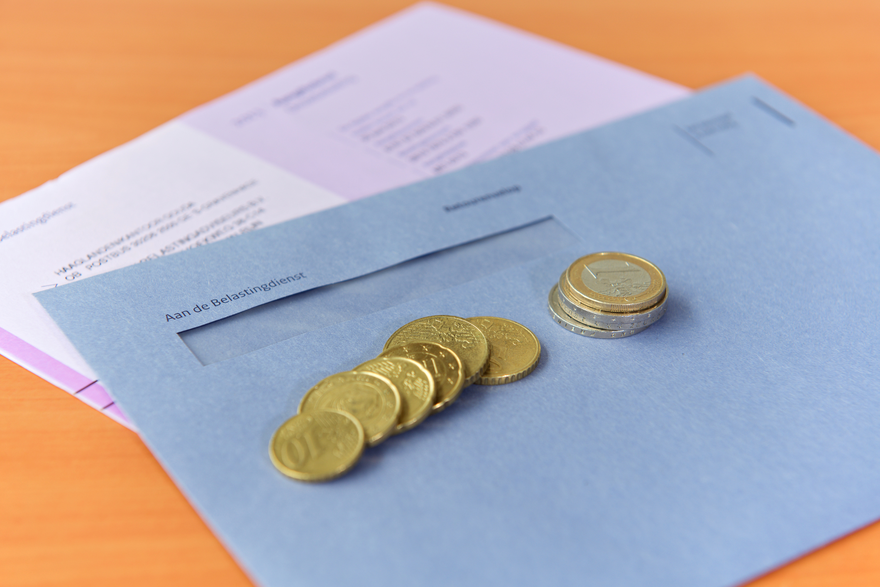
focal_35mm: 70
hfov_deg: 28.8
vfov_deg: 19.5
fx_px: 1711
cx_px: 440
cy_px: 294
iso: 100
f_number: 6.3
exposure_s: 1/100
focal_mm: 70
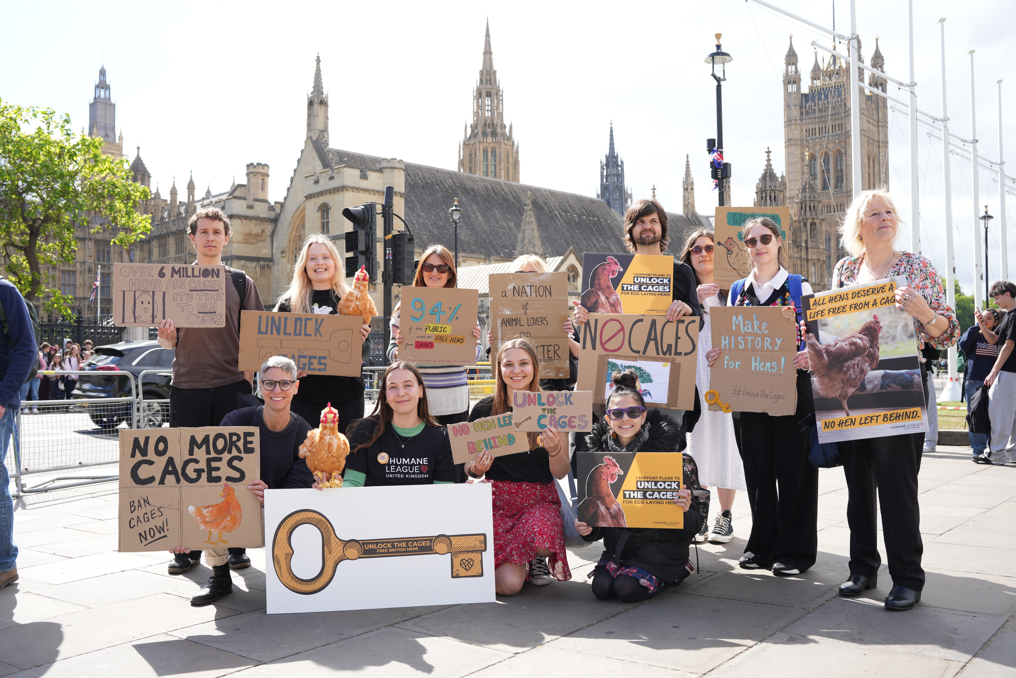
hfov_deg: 56.9
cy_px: 339
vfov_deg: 39.7
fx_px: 937
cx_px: 508
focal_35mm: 33
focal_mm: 33.2
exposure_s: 1/200
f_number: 5
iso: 100
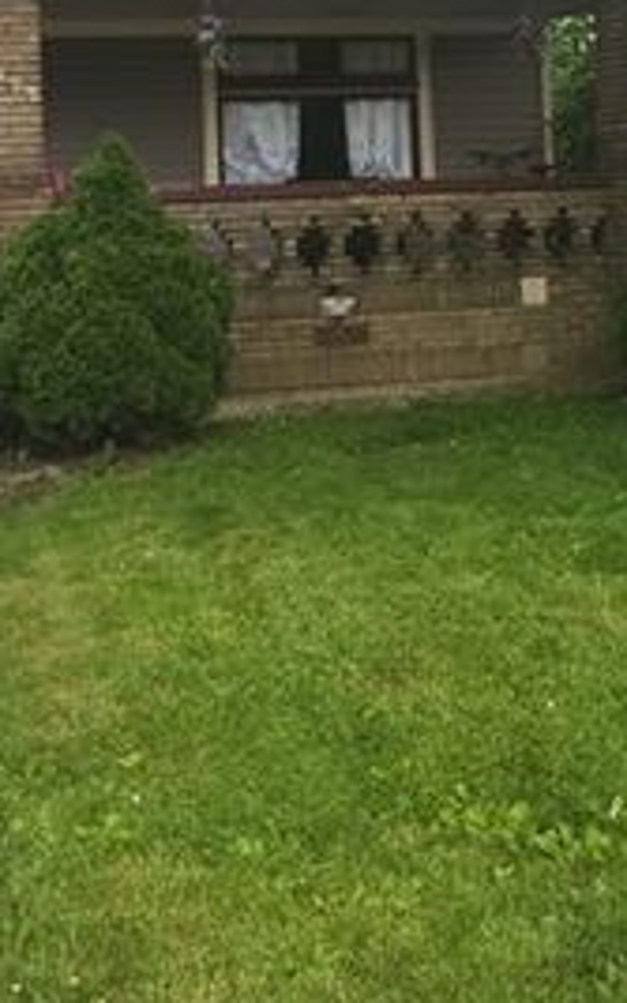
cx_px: 368
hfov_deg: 21.3
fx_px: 1667
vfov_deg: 31.6
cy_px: 66
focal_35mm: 61
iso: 20
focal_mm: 5.4
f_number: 1.8
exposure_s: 1/273
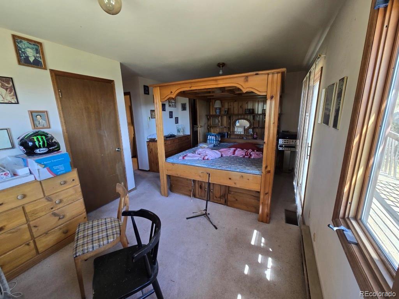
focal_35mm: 13
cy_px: 150
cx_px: 200
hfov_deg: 106.2
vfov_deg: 89.9
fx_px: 150
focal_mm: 2.2
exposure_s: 1/60
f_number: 2.2
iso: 125
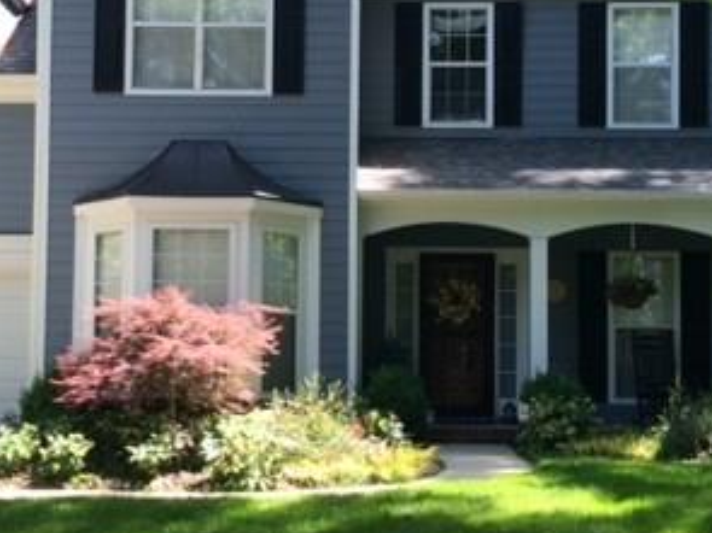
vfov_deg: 23.3
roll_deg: -0.5
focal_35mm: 63
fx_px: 1295
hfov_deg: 30.7
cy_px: 299
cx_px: 285
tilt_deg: +2.3
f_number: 2.2
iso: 32
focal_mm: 4.15
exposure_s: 1/268
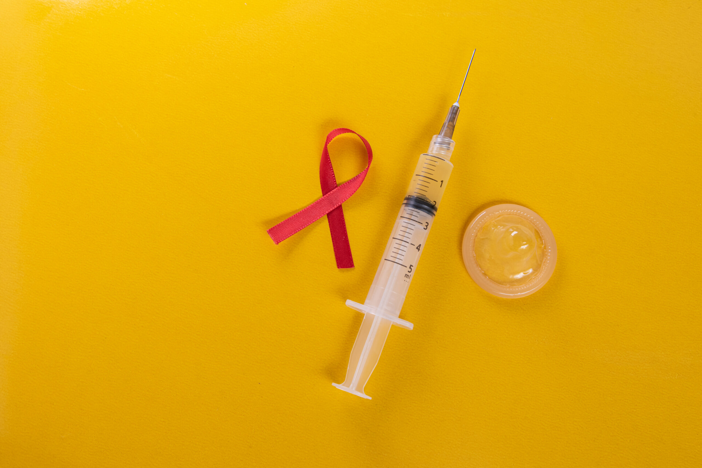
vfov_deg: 26.0
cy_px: 234
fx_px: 1014
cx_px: 351
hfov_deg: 38.2
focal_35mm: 52
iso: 500
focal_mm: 52
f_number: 9
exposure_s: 1/80
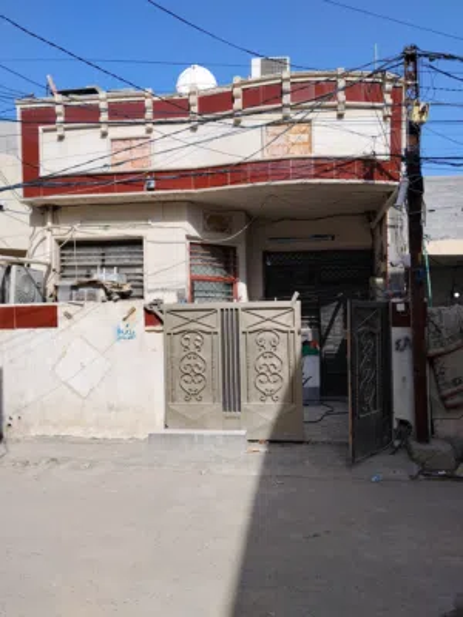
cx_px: 232
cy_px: 308
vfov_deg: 61.7
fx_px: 517
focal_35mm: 29
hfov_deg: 48.2
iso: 50
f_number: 1.8
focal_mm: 4.22
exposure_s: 1/2003
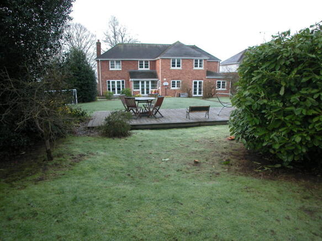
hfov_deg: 55.4
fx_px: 307
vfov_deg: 42.9
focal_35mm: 33
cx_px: 161
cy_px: 120
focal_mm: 8.3
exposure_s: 1/81.5
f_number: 3.3
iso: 100
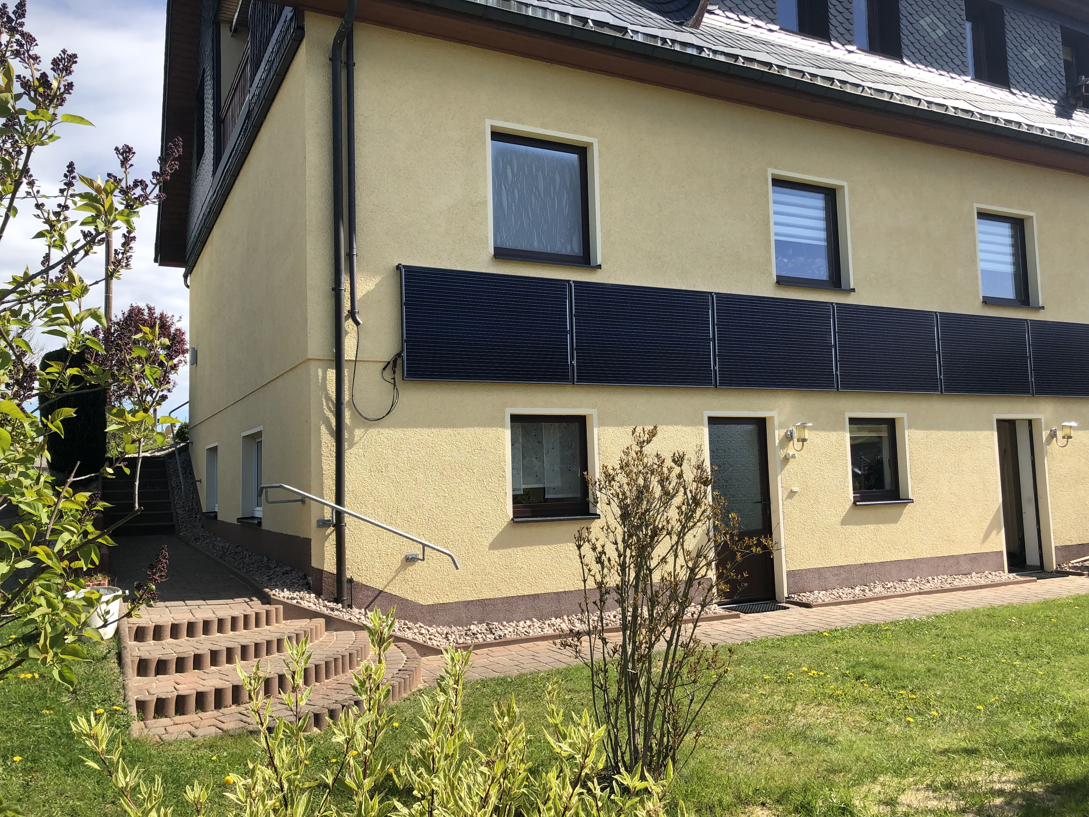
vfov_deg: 49.7
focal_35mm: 28
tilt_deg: +4.6
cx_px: 544
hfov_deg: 63.4
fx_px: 881
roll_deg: +2.1
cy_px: 408
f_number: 1.8
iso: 20
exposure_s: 1/1279
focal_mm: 4
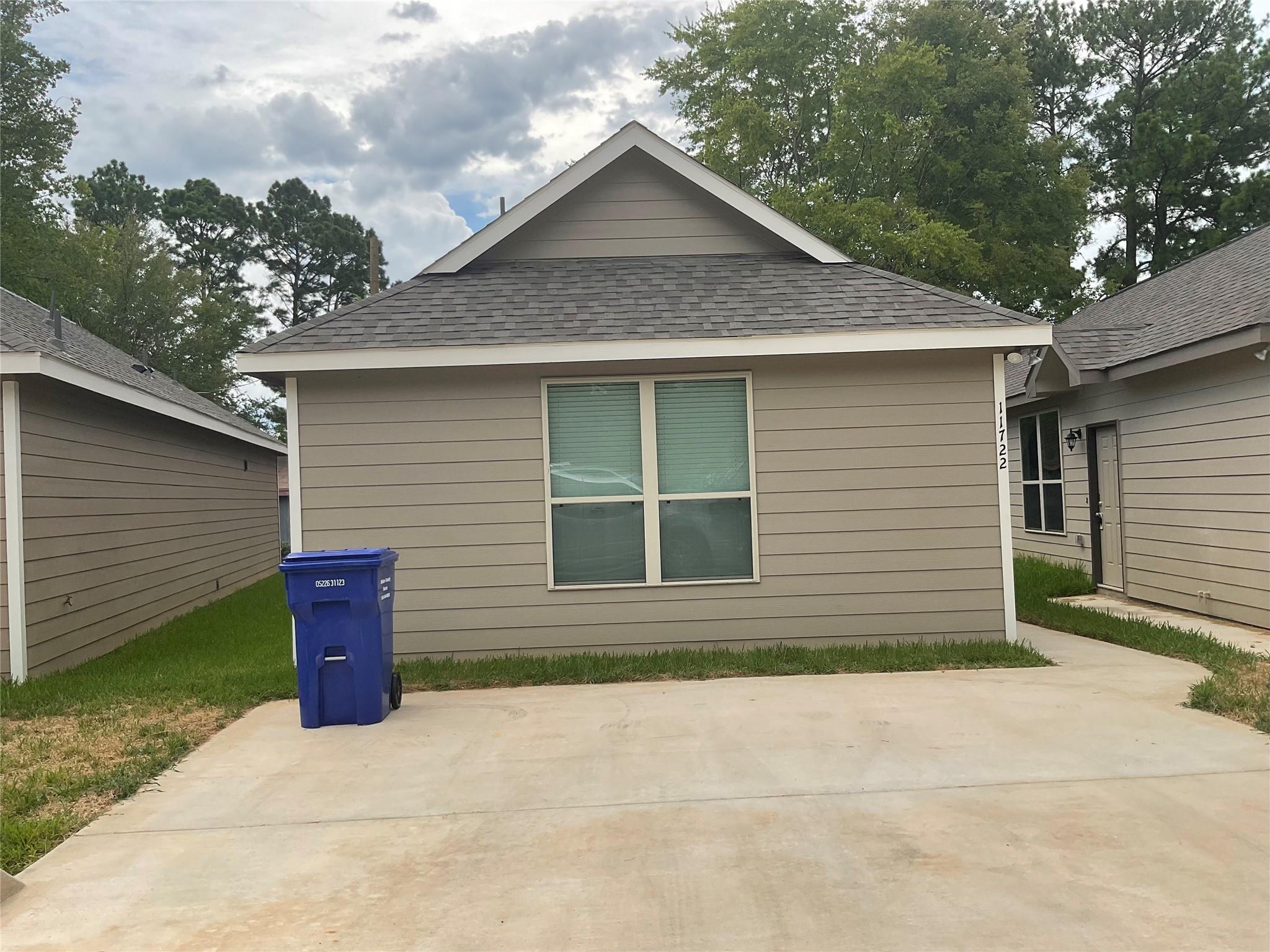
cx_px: 635
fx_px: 1064
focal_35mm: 29
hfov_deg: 61.7
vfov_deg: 48.2
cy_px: 476
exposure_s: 1/781
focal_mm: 3
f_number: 1.8
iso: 16
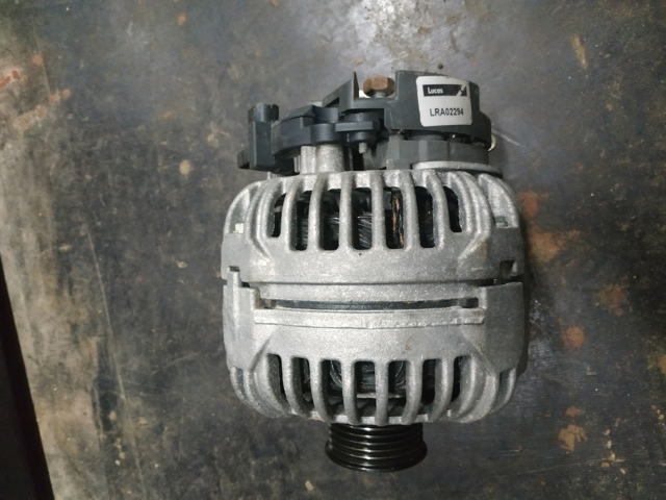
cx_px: 333
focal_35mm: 24
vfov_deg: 56.8
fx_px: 462
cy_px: 250
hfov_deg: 71.6
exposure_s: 1/17
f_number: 1.9
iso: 2000
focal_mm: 3.94
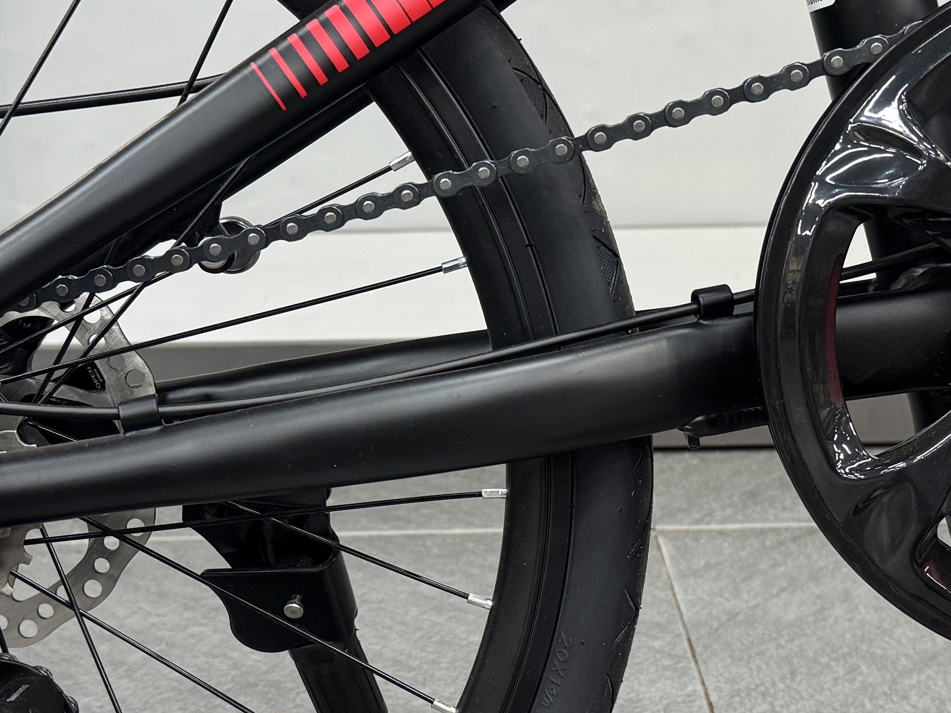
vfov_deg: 22.6
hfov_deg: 29.8
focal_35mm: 65
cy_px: 382
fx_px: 1786
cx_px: 538
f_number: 1.78
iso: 200
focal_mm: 6.76
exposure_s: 1/69
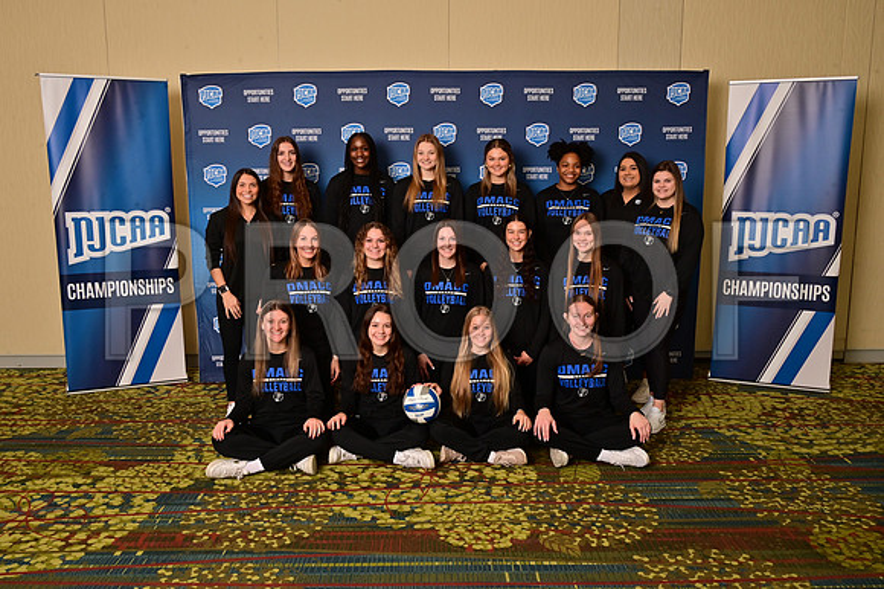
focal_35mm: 31
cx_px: 442
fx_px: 761
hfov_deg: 60.3
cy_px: 294
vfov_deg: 42.3
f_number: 13
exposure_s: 1/125
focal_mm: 31
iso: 400
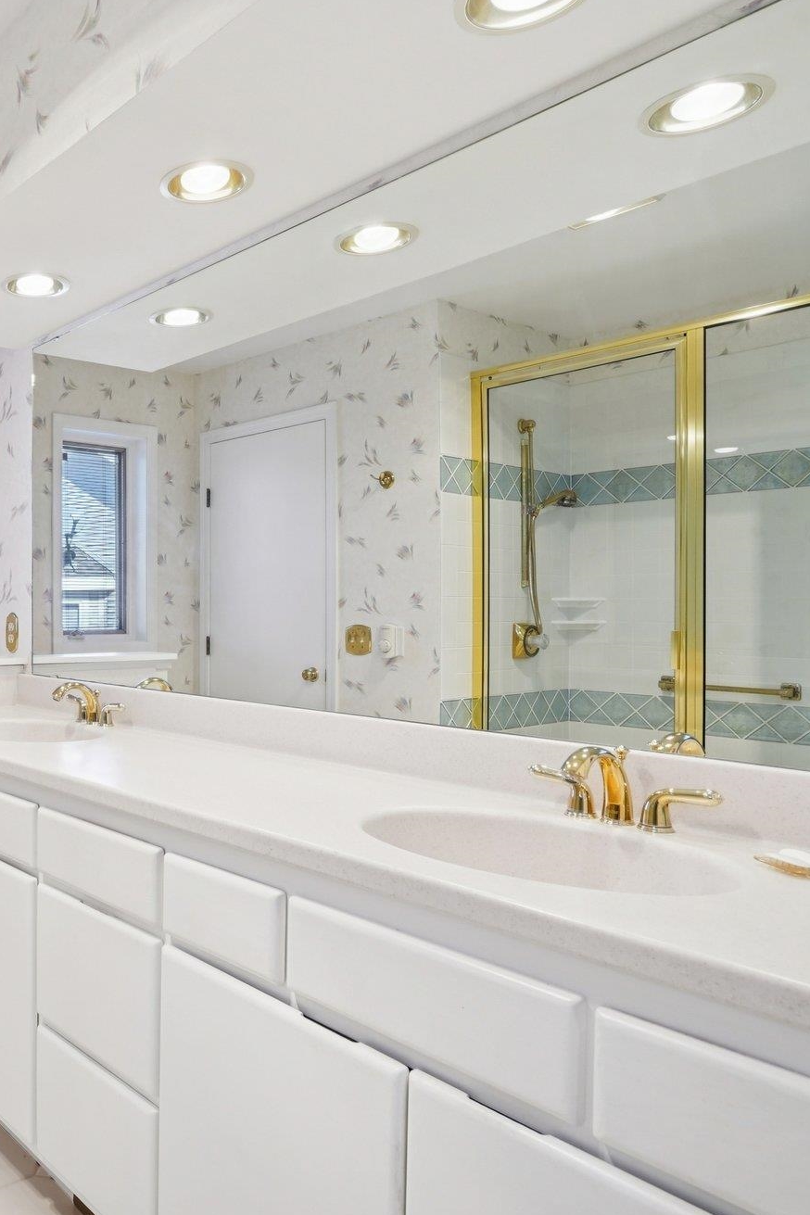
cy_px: 607
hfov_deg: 43.7
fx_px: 844
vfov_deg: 71.5
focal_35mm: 25
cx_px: -3
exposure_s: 1/40
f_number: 8
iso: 320
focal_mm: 16
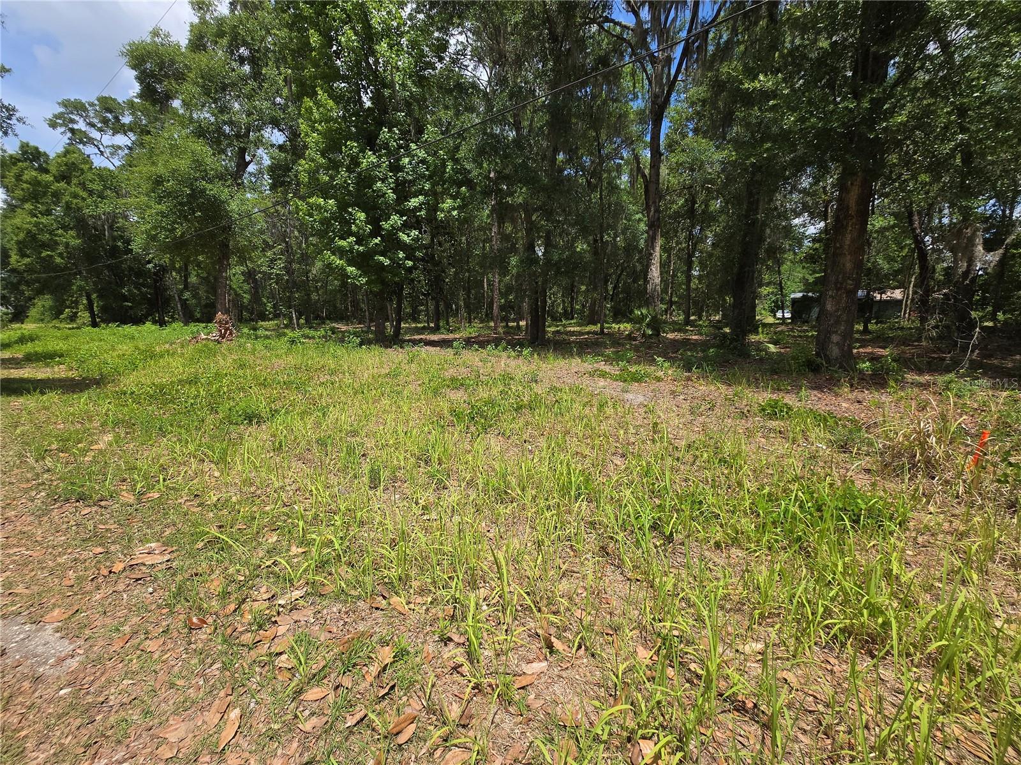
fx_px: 383
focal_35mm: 13
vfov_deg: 89.9
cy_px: 382
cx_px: 510
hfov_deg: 106.2
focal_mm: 1.7
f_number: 2.2
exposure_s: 1/1111
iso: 25
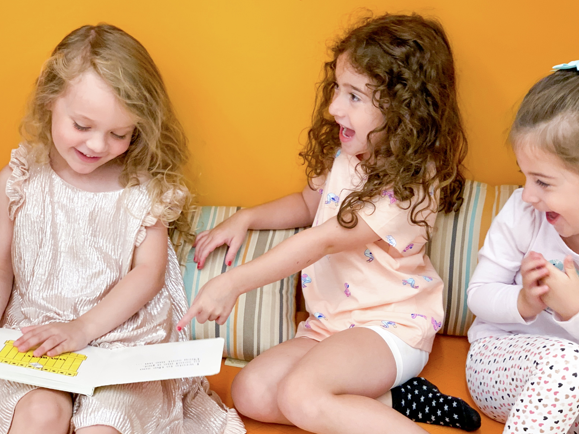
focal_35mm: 66
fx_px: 1104
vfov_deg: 22.2
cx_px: 342
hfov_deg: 29.3
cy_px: 241
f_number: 2.4
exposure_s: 1/60
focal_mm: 6
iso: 80
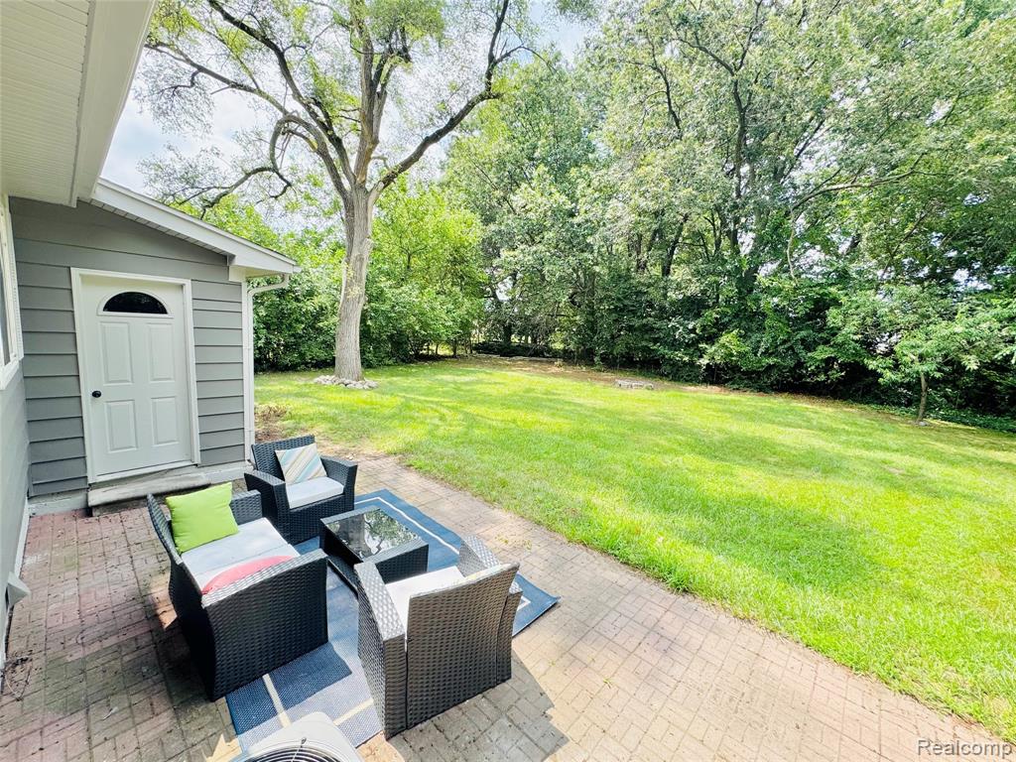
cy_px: 381
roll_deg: -3.5
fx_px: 411
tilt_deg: -7.2
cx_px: 508
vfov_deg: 85.7
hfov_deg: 102.1
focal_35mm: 14
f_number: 2.2
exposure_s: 1/440
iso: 40
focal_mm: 2.22
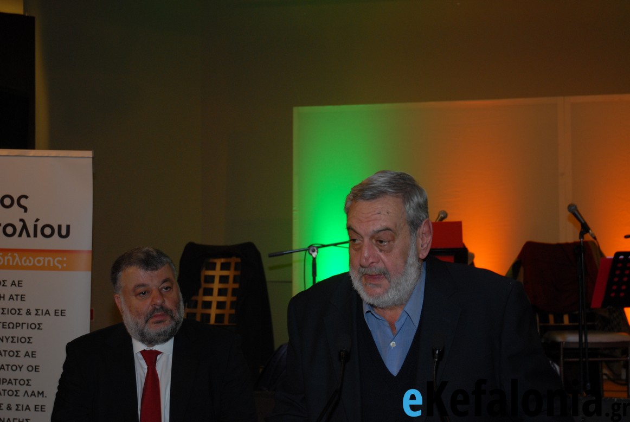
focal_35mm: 57
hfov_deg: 35.0
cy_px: 211
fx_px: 999
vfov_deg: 23.8
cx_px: 315
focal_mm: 38
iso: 320
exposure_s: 1/60
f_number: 4.2
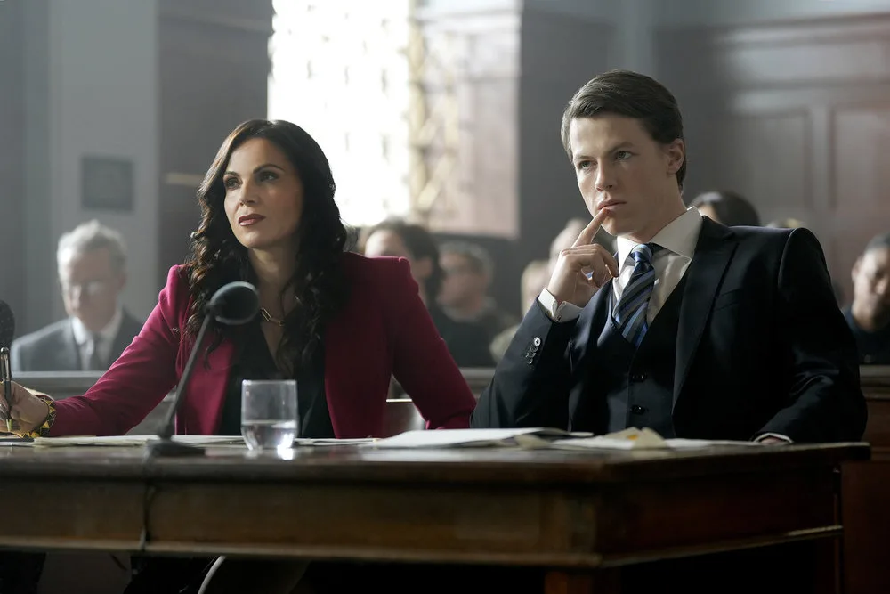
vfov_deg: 13.4
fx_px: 2522
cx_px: 445
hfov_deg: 20.0
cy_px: 297
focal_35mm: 102
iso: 800
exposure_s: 1/125
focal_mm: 102
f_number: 2.8
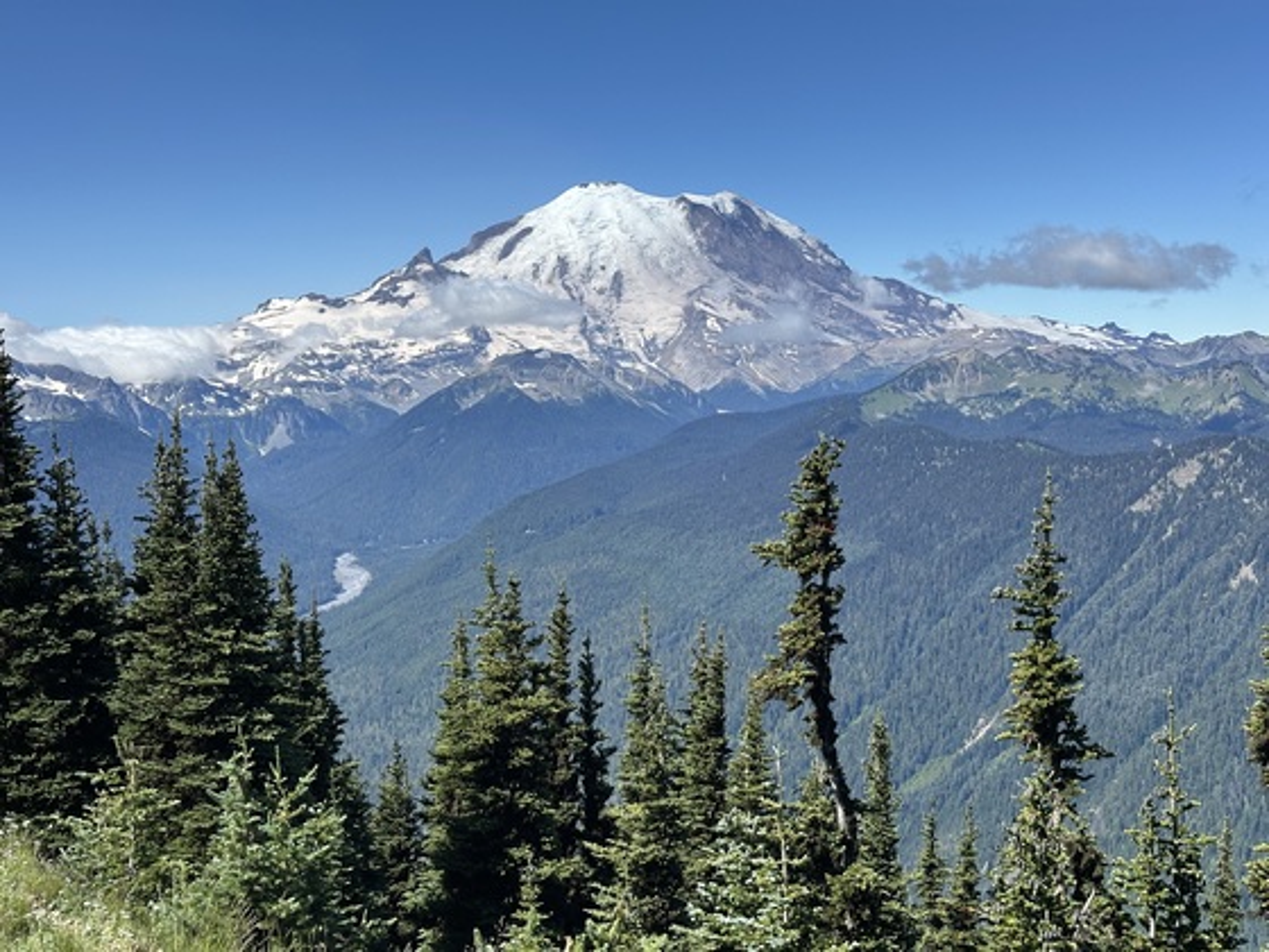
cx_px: 634
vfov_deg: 30.3
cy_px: 476
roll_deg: +0.7
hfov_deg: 39.7
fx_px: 1760
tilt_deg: -3.1
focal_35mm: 48
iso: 64
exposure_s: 1/4184
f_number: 1.78
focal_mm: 6.86
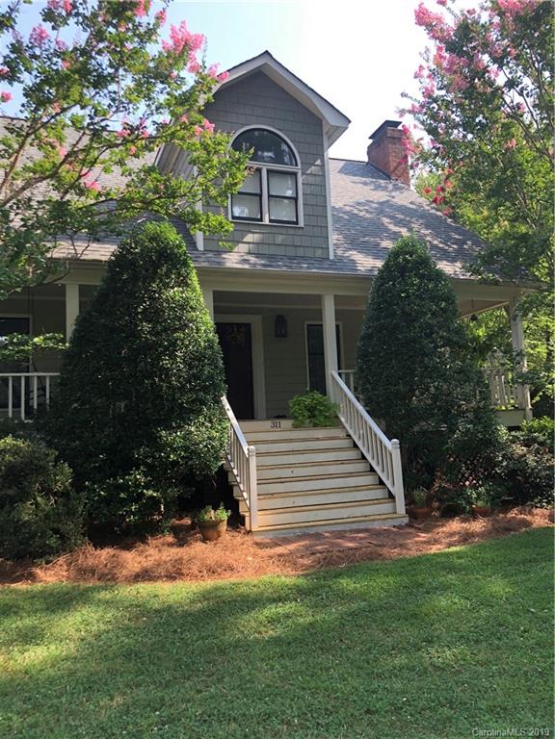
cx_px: 278
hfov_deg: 49.7
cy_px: 370
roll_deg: +2.4
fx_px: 599
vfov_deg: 63.4
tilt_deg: +5.4
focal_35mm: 28
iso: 20
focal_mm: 4
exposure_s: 1/172
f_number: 1.8
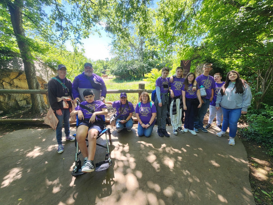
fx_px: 103
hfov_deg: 106.2
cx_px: 136
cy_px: 102
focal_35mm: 13
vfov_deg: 89.9
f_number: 2.2
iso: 80
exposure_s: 1/120
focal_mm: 2.2
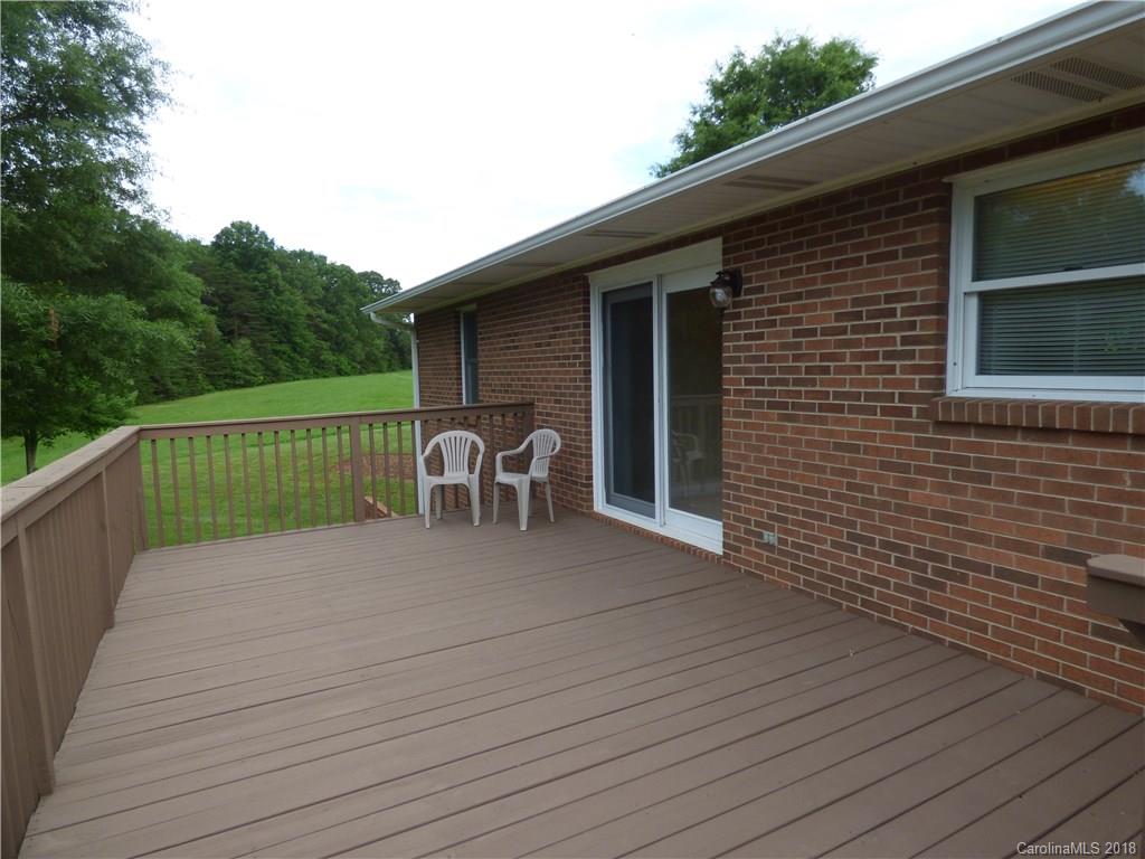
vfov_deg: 66.0
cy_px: 430
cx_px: 572
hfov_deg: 81.7
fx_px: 662
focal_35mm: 20
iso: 100
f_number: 2.8
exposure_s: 1/320
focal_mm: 3.58
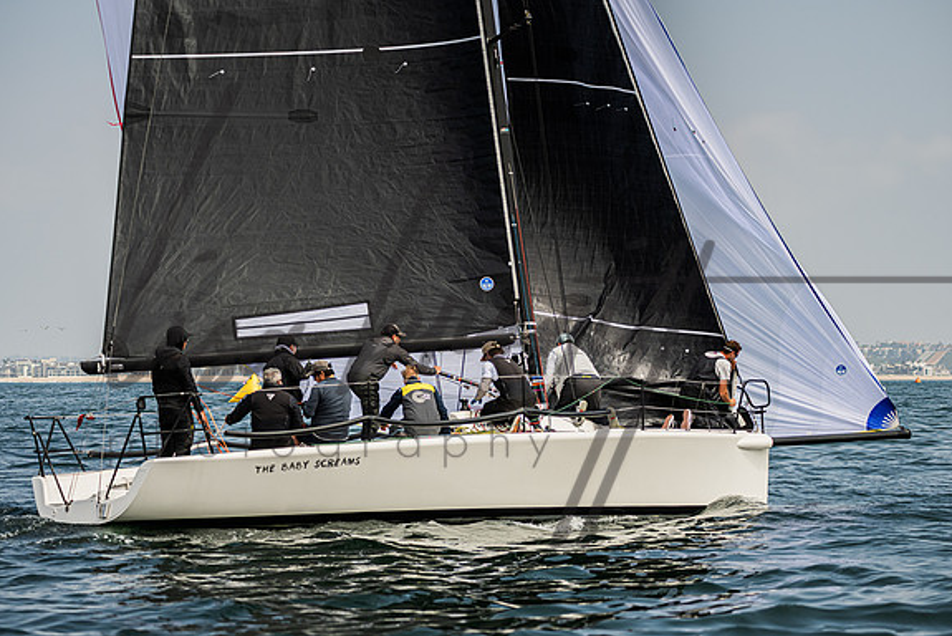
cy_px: 363
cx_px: 484
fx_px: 3095
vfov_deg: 11.7
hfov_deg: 17.5
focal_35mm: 117
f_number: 4.5
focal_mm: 100
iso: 400
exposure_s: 1/4000
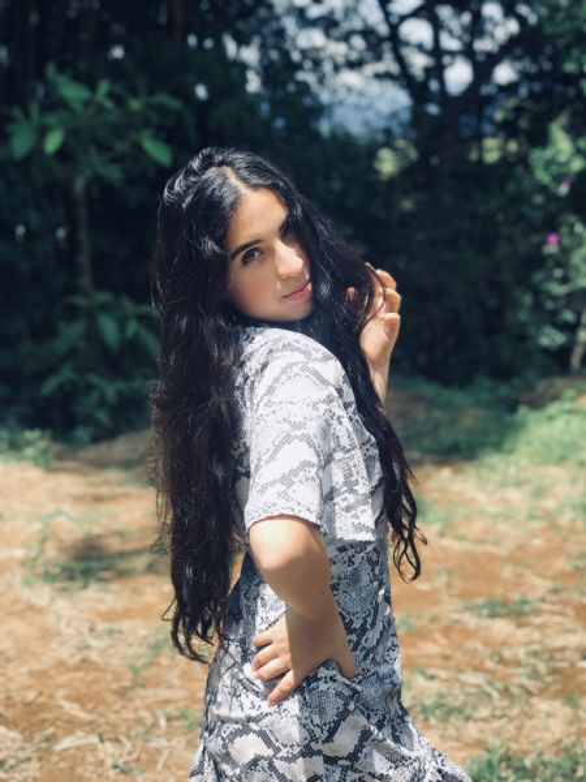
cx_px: 293
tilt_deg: -9.9
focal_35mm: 57
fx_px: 1287
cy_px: 391
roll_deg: +2.0
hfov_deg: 25.7
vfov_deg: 33.8
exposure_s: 1/499
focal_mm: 6.6
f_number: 2.8
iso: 20
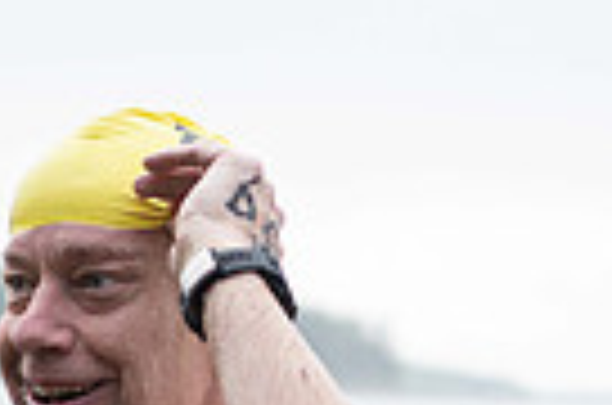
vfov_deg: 6.3
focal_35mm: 214
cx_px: 288
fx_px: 3630
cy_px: 601
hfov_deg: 9.6
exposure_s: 1/800
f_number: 3.2
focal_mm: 50
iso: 400
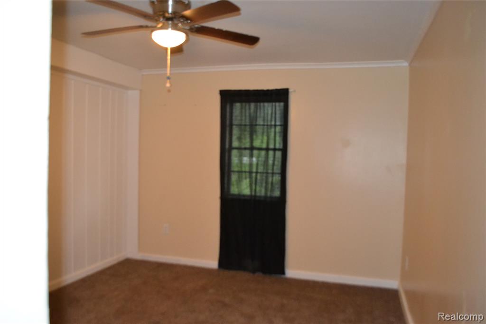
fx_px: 364
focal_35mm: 27
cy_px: 162
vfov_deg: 47.9
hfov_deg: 67.4
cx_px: 243
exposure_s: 1/60
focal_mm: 18
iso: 2500
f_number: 3.5
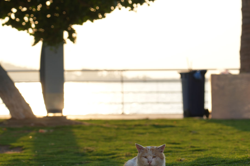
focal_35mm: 154
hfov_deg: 13.3
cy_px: 76
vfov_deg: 8.9
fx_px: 1069
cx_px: 134
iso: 100
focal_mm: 105
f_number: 5
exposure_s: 1/250
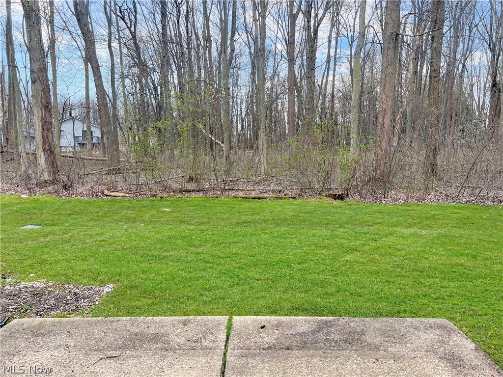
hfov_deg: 67.3
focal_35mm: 26
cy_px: 188
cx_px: 252
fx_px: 378
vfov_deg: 53.1
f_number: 1.5
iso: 50
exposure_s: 1/894
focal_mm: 5.7
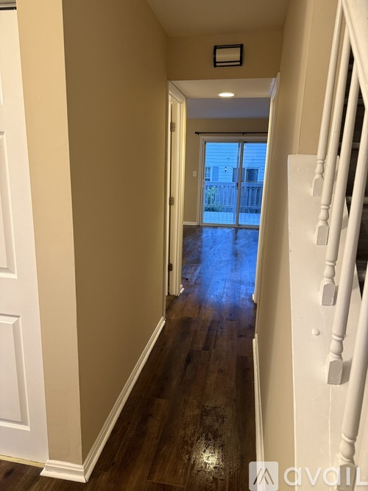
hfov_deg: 56.8
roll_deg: -2.0
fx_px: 340
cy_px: 246
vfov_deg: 71.6
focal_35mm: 24
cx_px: 184
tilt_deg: -13.1
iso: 500
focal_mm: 6.76
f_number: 1.78
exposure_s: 1/60
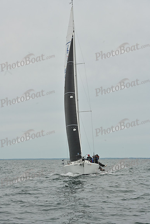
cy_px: 112
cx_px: 75
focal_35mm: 102
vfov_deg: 20.0
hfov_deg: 13.4
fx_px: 637
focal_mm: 102
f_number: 11
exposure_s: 1/1250
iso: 320
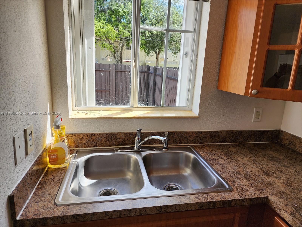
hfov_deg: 73.9
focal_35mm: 23
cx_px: 151
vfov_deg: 58.9
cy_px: 114
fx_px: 201
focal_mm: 6.4
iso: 16
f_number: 1.8
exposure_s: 1/180
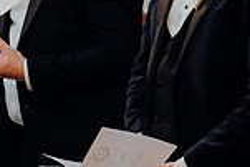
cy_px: 65
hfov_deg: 7.8
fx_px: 1842
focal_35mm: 265
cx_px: 94
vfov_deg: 5.2
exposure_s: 1/160
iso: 2500
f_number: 3.5
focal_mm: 46
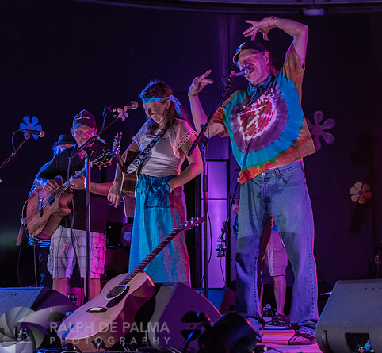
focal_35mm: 98
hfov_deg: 18.4
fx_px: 1178
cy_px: 184
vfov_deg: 17.0
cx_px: 266
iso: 2500
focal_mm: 70
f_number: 4.5
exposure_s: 1/160
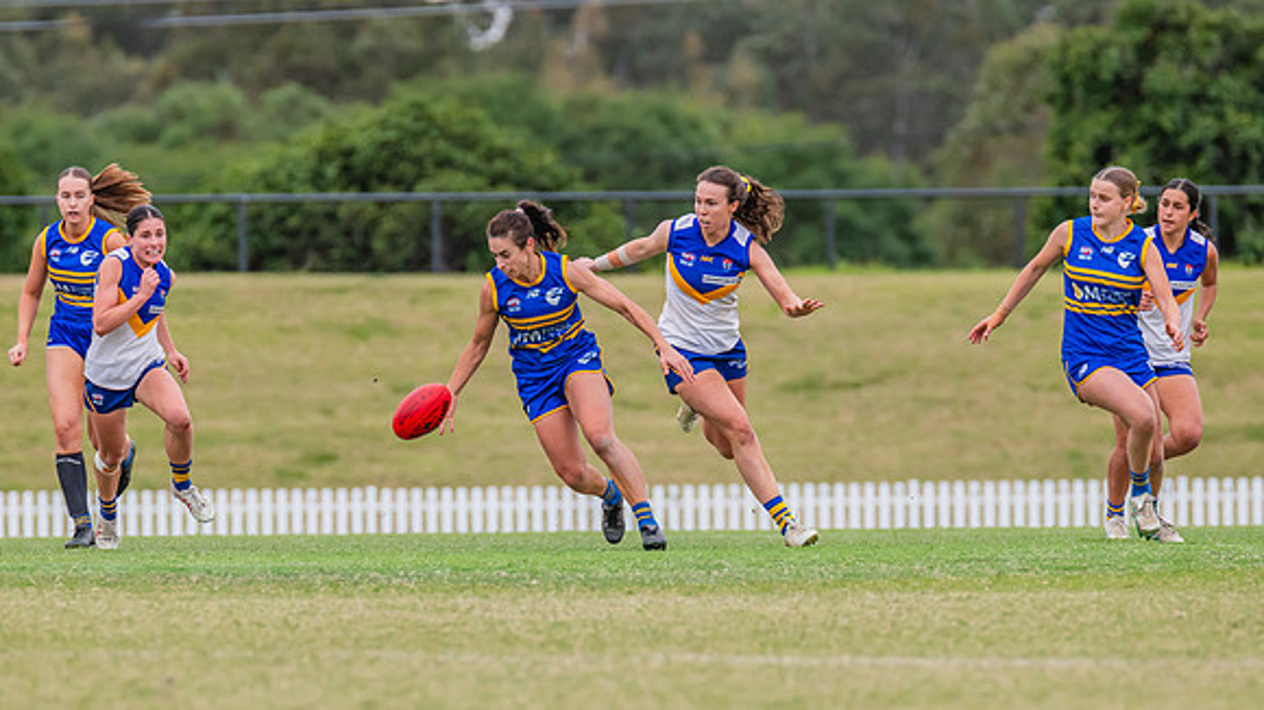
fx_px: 17839
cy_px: 395
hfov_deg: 4.1
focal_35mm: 532
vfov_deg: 2.3
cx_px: 560
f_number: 6.3
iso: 800
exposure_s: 1/1250
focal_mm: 420
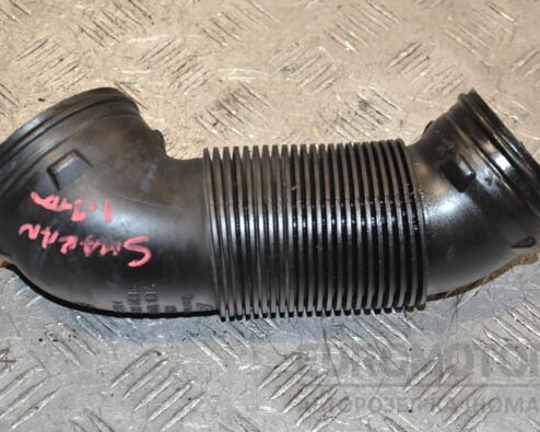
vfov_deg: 23.5
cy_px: 214
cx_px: 277
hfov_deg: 29.1
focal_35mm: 65
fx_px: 1039
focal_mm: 38
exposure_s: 1/200
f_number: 6.3
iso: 800
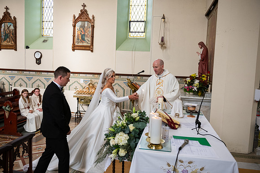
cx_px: 130
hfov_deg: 60.3
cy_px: 86
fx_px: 224
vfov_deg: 42.3
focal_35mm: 31
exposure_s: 1/400
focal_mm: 31
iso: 1000
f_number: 3.5
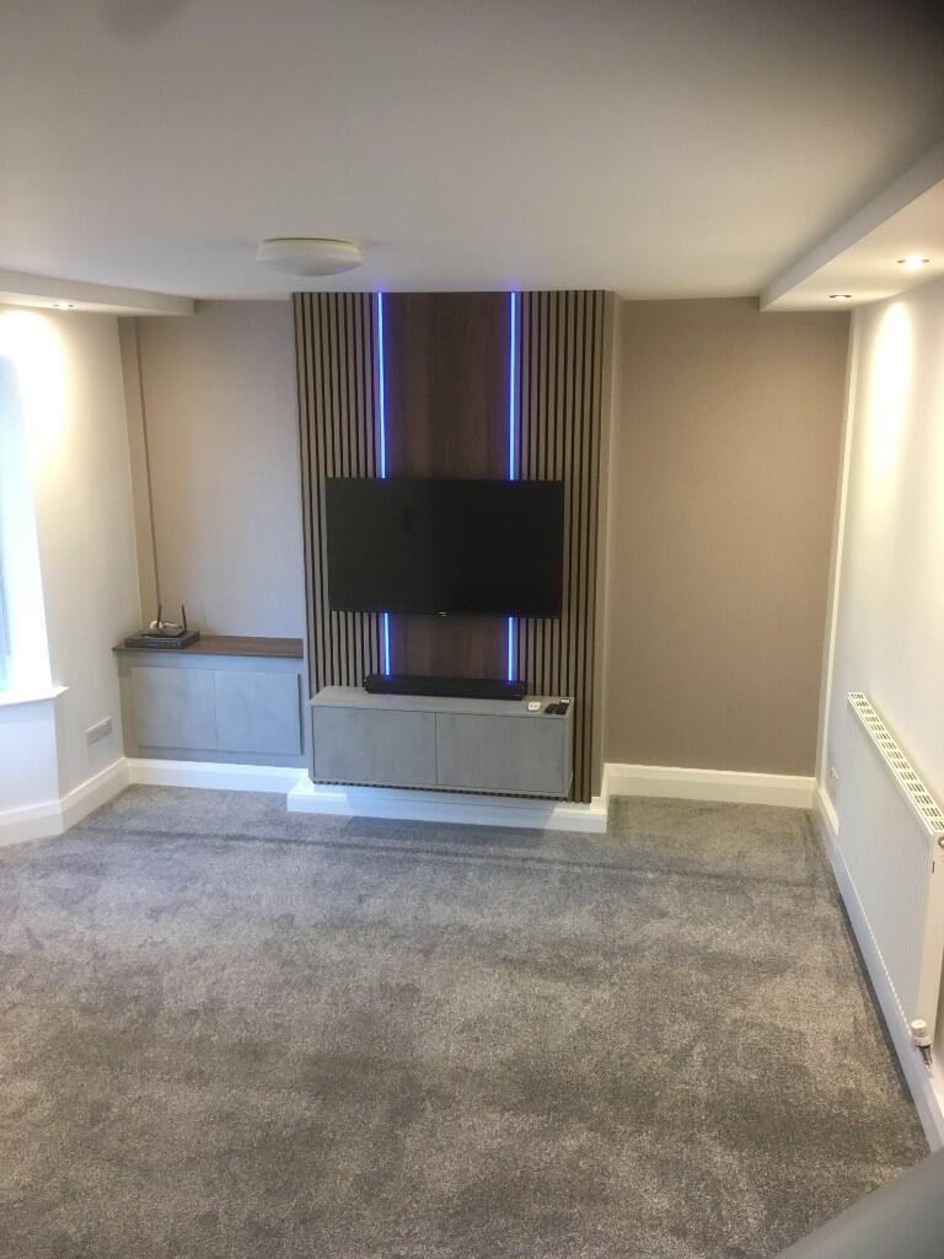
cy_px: 630
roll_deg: +0.5
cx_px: 472
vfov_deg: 61.7
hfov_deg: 48.2
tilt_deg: -13.8
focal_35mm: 29
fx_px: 1054
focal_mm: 4.15
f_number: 2.2
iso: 200
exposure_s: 1/33
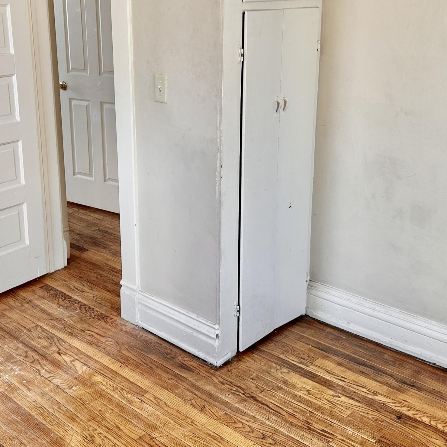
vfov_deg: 38.9
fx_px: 628
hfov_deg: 39.0
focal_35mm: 43
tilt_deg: -16.5
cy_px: 169
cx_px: 176
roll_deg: +1.4
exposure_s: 1/120
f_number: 1.78
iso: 80
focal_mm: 6.86
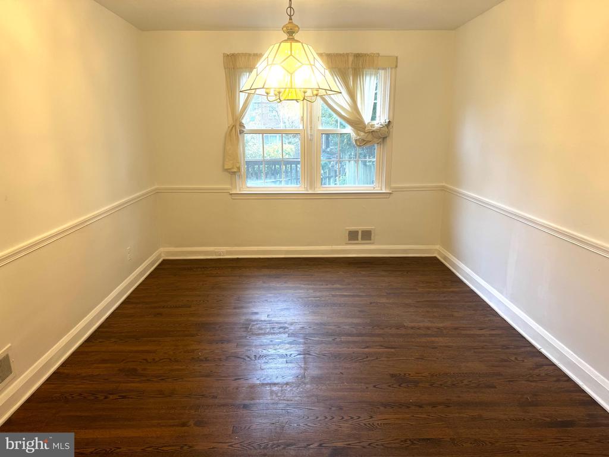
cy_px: 228
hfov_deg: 71.6
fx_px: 422
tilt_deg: -14.6
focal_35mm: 24
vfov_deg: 56.8
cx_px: 304
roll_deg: +0.3
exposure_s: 1/60
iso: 125
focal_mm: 6.76
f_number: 1.78
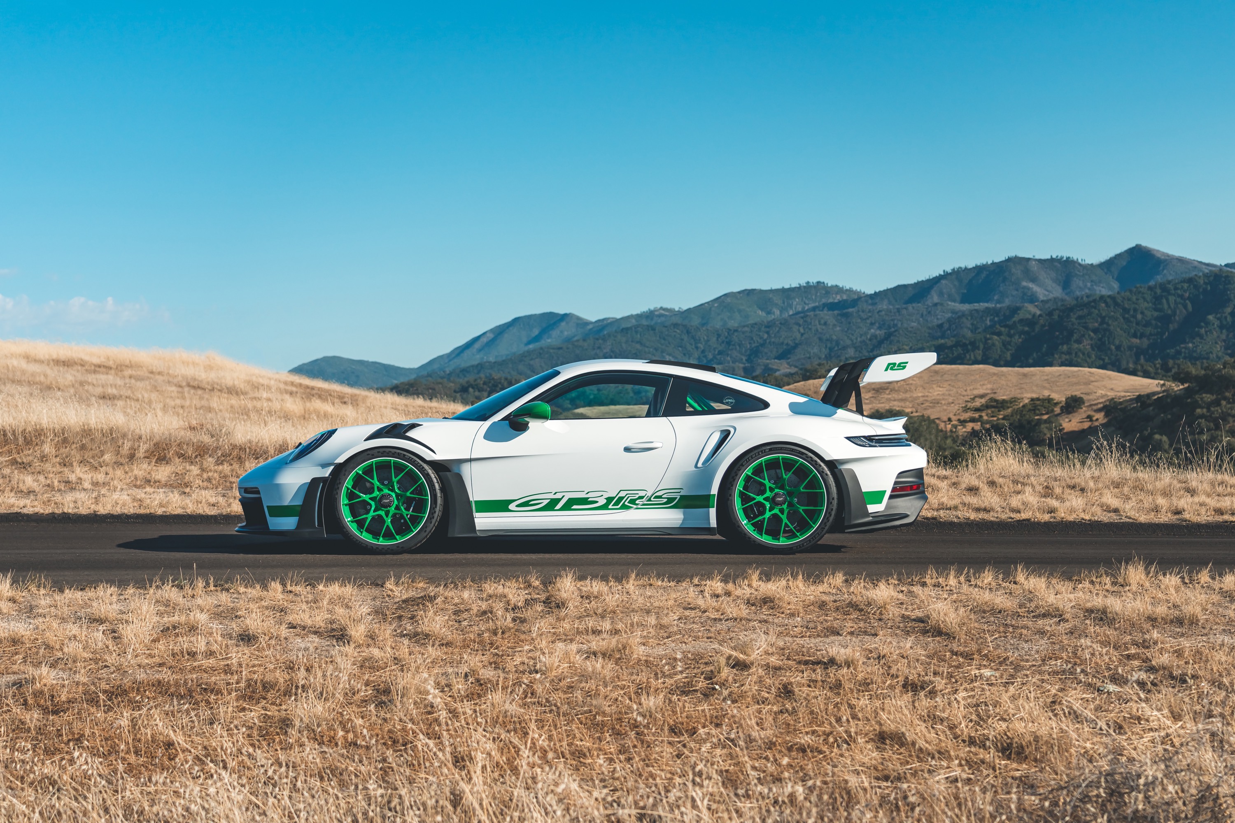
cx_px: 618
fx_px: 1681
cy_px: 412
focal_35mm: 49
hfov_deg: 40.3
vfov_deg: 27.5
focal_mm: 49
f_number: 4
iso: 100
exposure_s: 1/1250
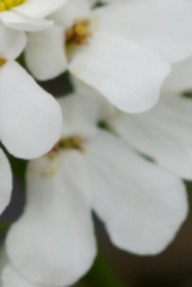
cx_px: 351
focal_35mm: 872
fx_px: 6952
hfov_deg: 1.6
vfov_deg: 2.4
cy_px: 130
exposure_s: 1/250
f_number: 3.5
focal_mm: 100
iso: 100
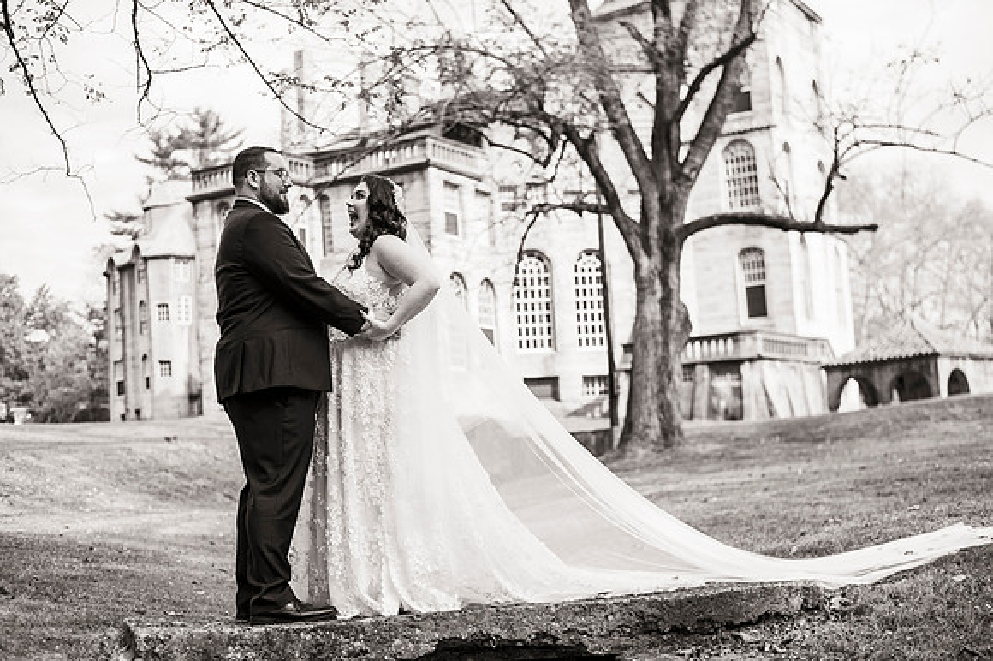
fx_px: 1378
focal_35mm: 50
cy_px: 330
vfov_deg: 27.0
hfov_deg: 39.6
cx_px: 496
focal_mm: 50
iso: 400
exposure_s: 1/2500
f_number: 2.8
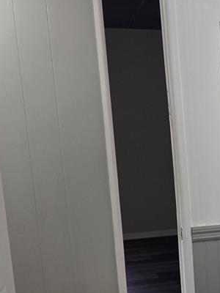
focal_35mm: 69
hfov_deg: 19.1
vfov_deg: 27.8
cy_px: 214
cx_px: 312
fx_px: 585
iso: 64
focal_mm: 6.25
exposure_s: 1/180
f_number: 1.7
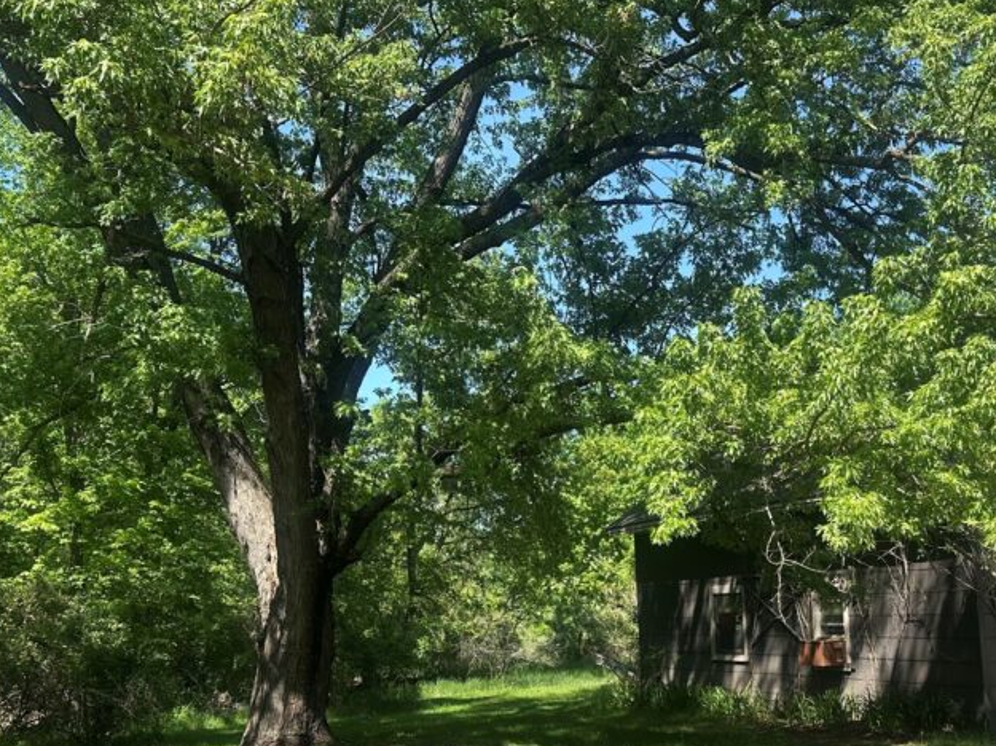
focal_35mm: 41
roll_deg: +1.7
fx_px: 1179
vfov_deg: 34.4
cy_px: 553
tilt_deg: +2.1
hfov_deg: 45.5
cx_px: 605
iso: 80
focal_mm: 6.86
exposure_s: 1/1664
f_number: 1.78
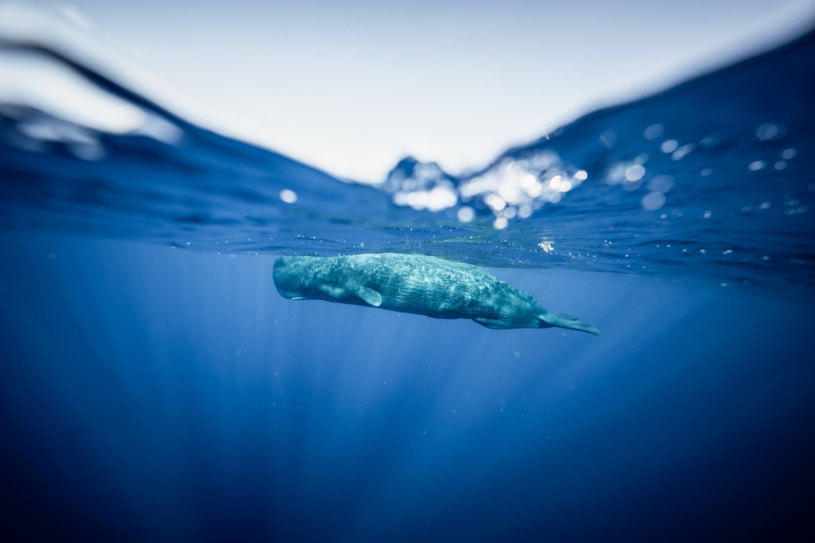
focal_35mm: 14
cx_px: 408
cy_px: 272
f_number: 2.8
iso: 800
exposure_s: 1/1600
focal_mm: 14
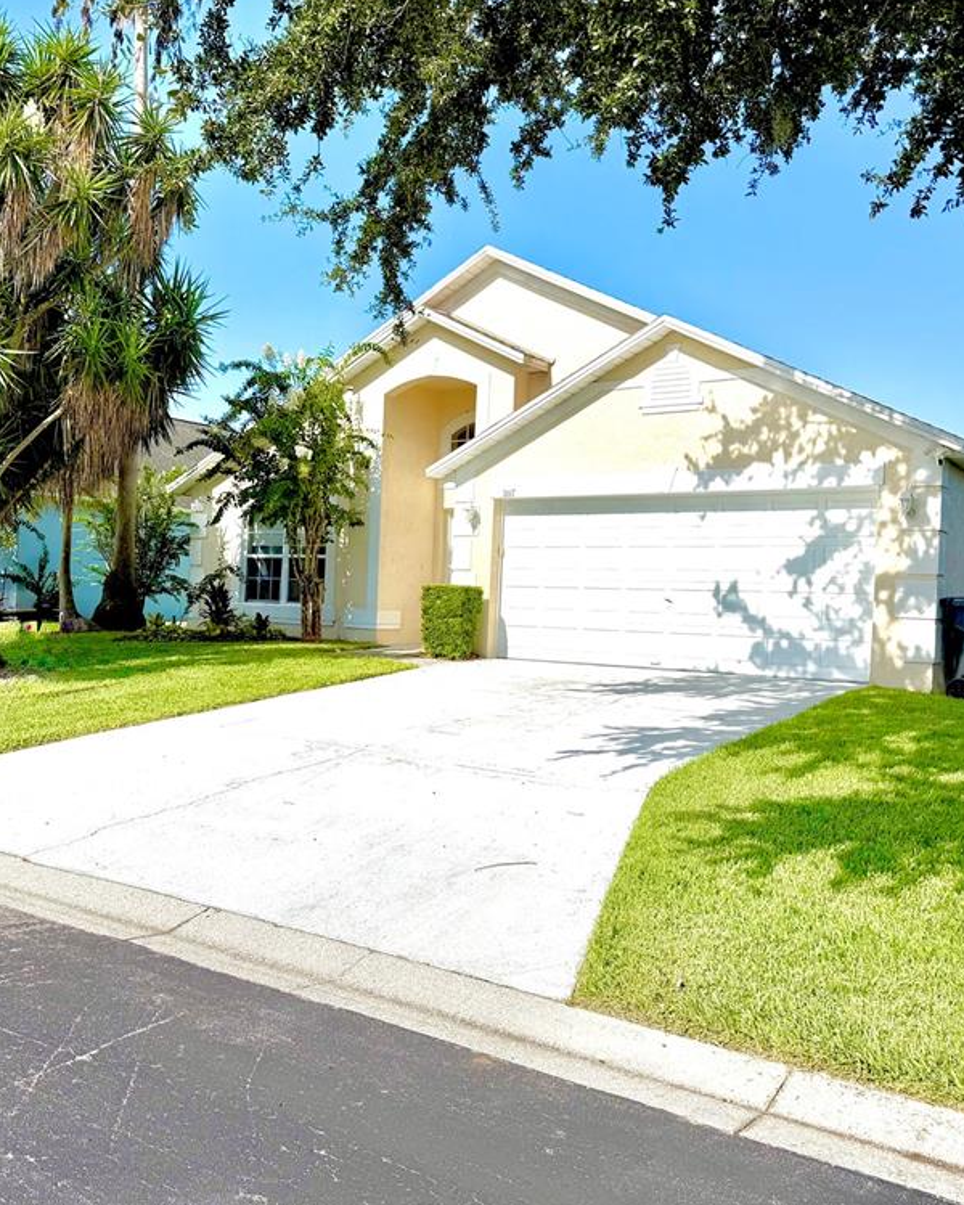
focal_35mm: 32
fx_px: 1141
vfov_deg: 55.7
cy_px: 599
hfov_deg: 45.6
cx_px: 406
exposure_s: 1/10309
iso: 80
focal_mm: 6.76
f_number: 1.78
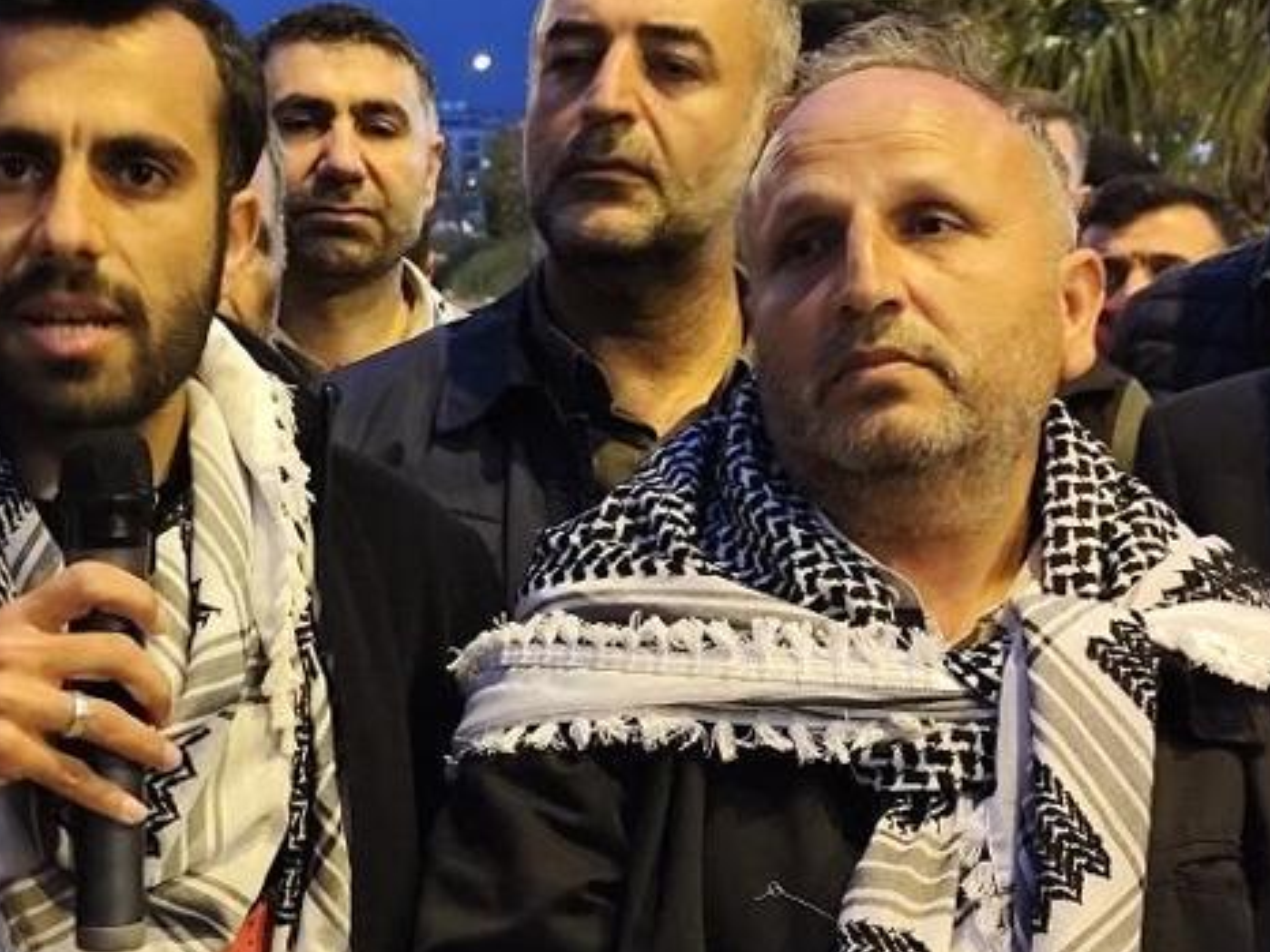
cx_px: 439
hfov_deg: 25.6
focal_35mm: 76
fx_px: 2787
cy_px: 416
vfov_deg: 19.4
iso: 1250
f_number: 1.65
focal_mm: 6.14
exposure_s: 1/16.7
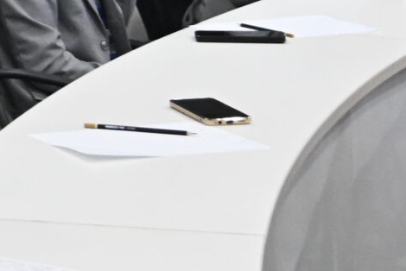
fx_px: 2212
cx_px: -534
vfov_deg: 6.7
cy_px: -323
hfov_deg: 9.5
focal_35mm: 196
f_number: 4
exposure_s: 1/125
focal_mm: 24
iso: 2200
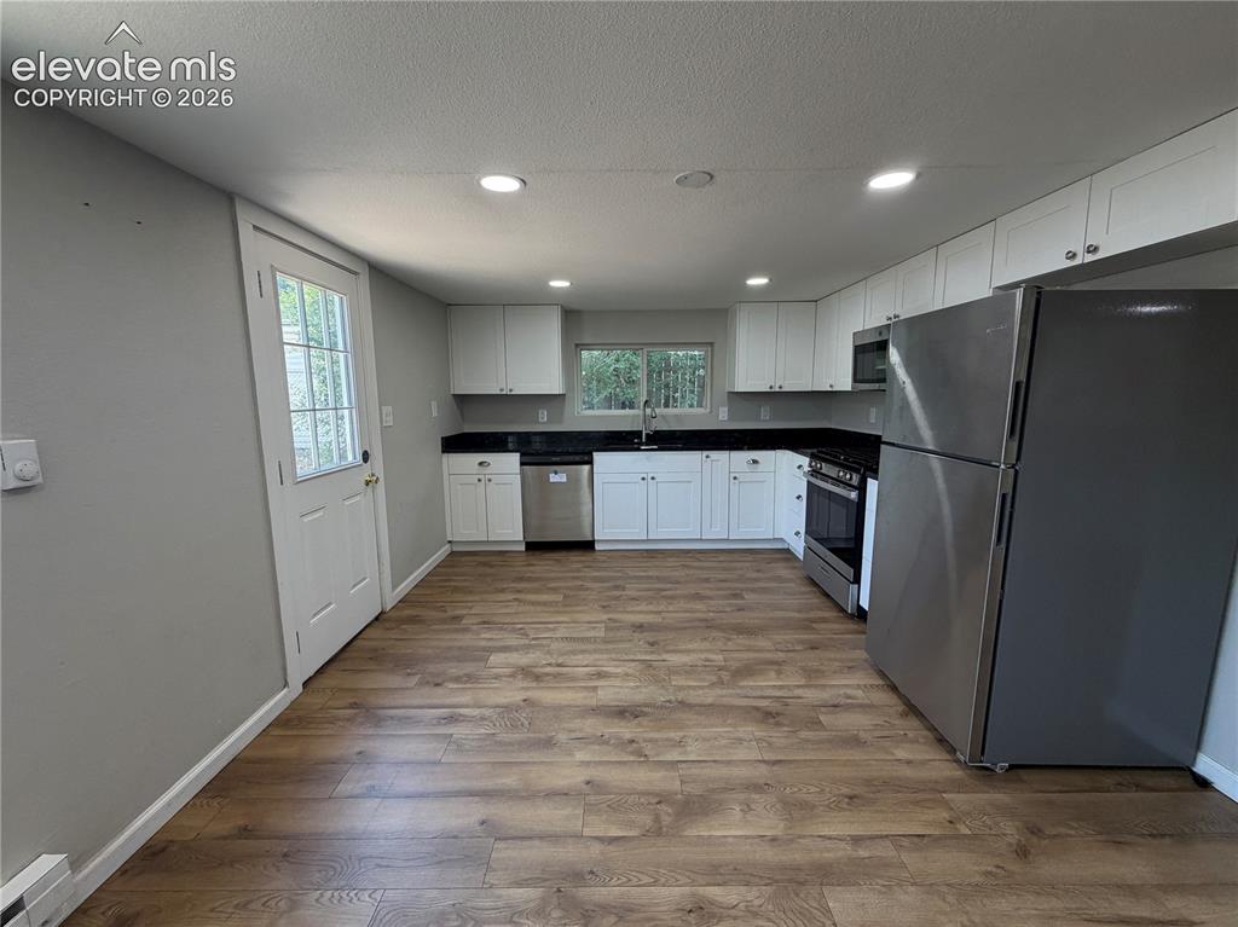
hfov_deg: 102.1
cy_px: 464
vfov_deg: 85.6
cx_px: 619
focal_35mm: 14
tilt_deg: -8.4
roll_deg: -0.1
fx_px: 500
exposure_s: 1/120
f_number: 2.2
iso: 160
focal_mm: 2.22
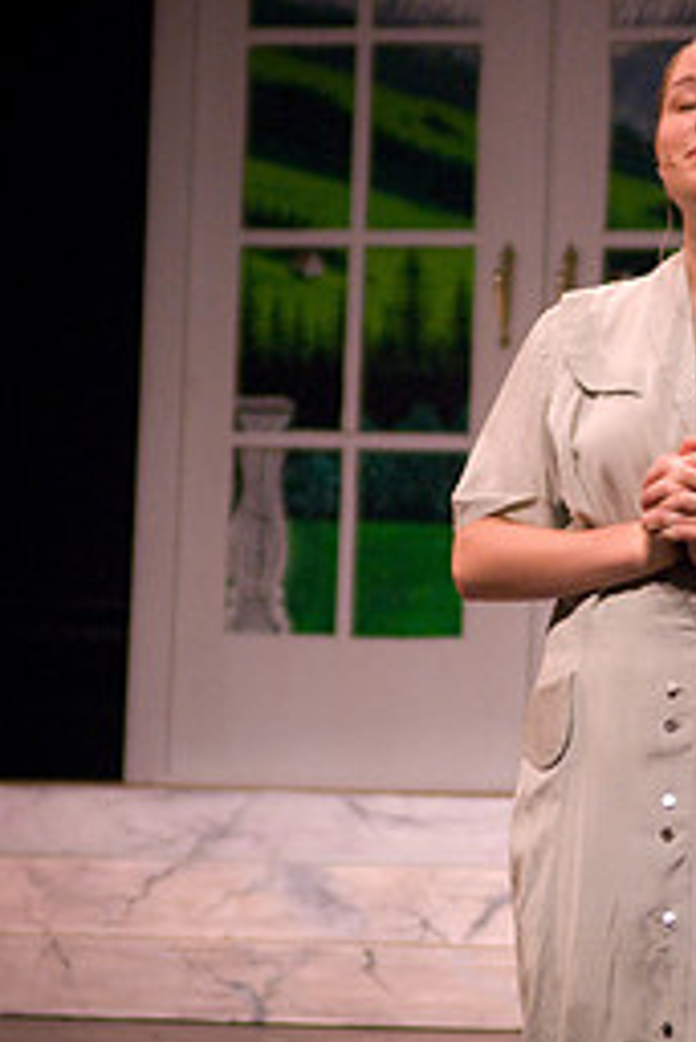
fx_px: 6110
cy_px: 484
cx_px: 608
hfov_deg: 6.5
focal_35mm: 211
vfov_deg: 9.7
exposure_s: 1/160
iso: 1600
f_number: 2.8
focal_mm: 80
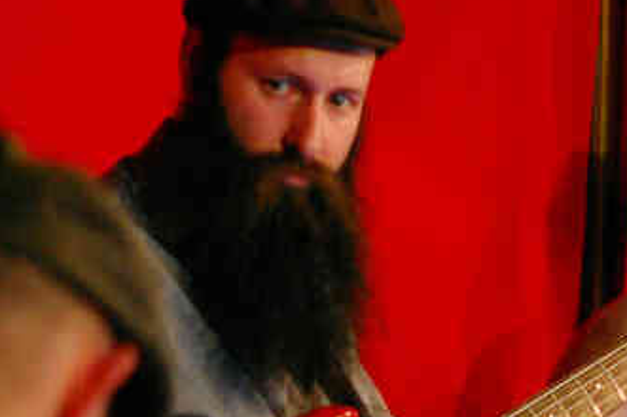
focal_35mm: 215
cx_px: 894
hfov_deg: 9.4
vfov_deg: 6.4
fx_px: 3741
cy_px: 263
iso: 1600
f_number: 1.8
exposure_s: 1/80
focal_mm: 50
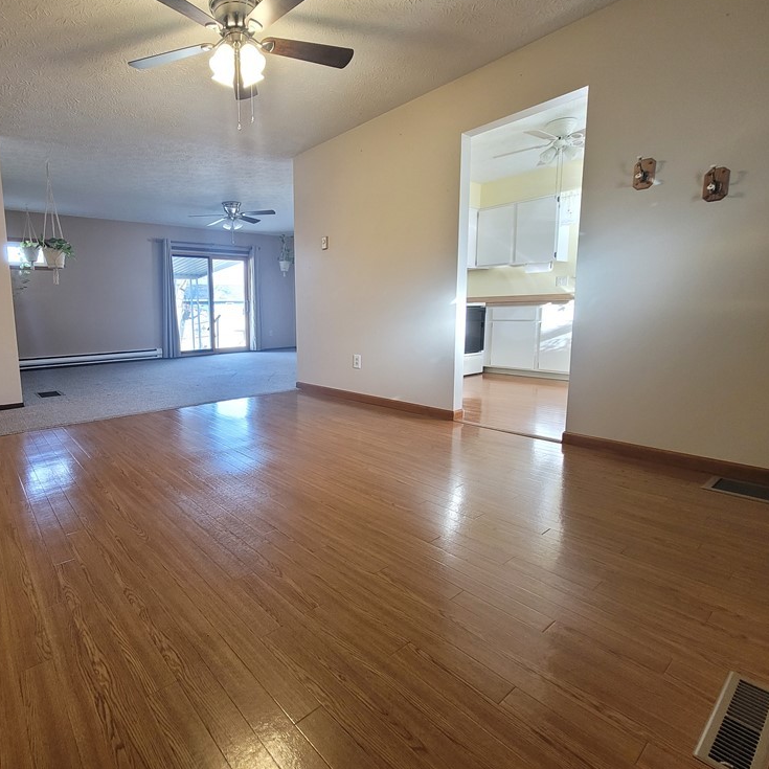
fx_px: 402
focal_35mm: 16
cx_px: 271
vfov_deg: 87.4
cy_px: 369
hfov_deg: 85.1
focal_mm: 2.2
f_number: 2.2
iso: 320
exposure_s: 1/60
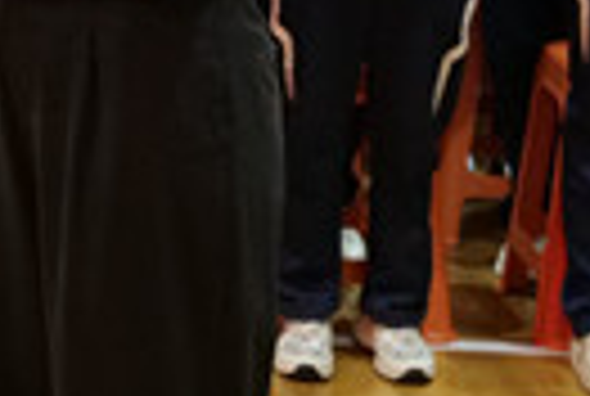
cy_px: -369
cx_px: -383
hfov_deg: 11.5
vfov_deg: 7.8
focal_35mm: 169
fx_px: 2776
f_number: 4.6
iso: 4000
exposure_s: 1/160
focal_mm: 37
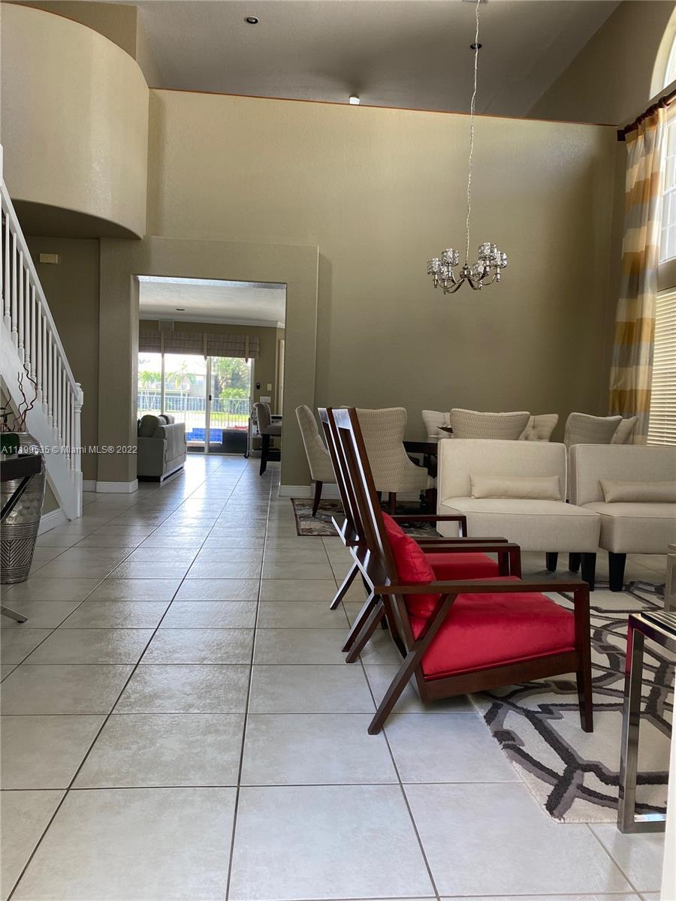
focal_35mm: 26
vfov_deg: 67.3
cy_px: 450
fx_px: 677
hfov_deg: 53.1
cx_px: 338
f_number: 1.8
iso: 80
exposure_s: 1/121
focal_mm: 4.25
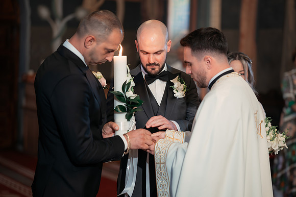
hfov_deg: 22.0
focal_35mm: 93
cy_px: 105
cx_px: 161
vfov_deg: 14.7
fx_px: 761
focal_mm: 85
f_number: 1.8
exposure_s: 1/200
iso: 1600
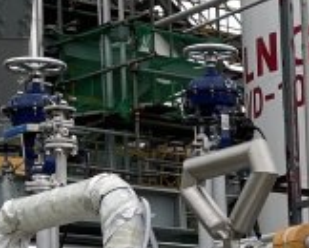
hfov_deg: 11.0
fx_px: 1465
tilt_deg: +3.4
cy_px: 370
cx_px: 618
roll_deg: +3.1
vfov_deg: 9.4
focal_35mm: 160
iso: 32
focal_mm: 5.1
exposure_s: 1/533
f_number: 1.6
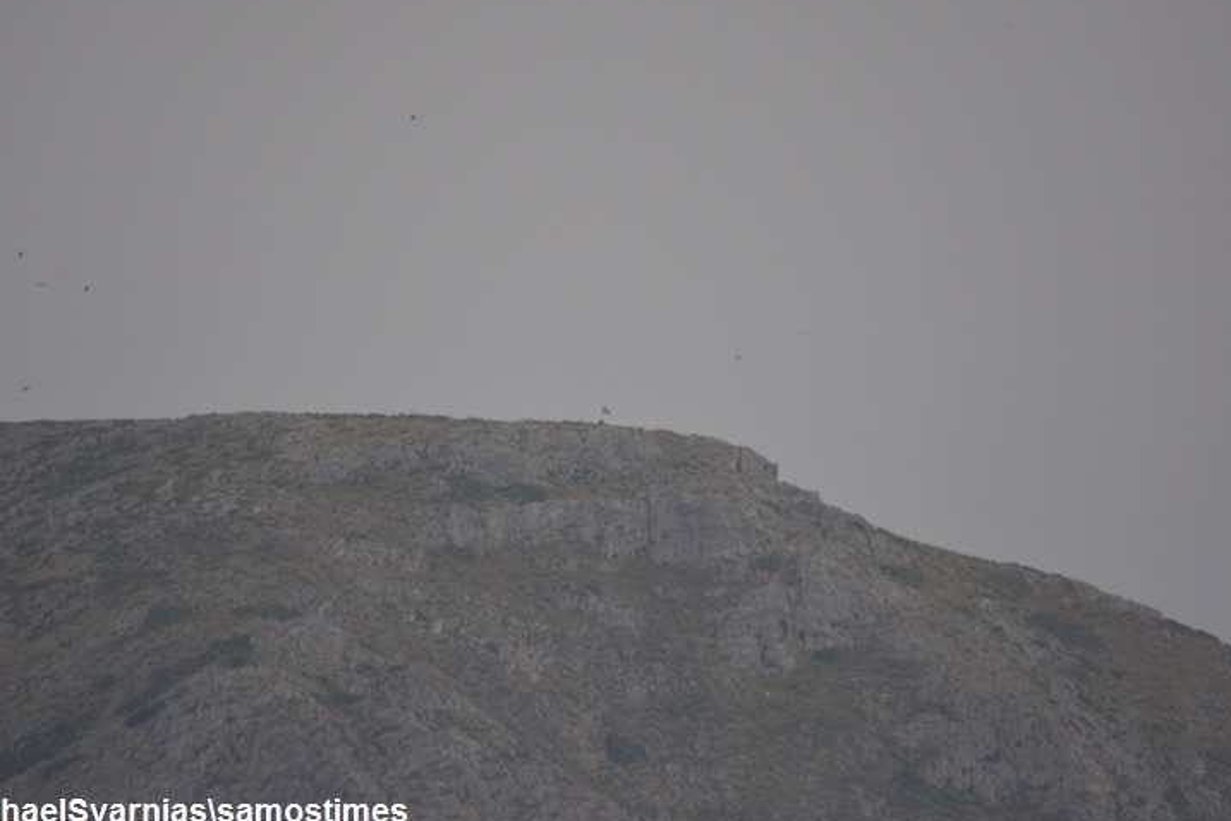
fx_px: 17164
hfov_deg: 4.1
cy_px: 380
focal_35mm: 502
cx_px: 618
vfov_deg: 2.7
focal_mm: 300
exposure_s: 1/1000
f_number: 5.6
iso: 450
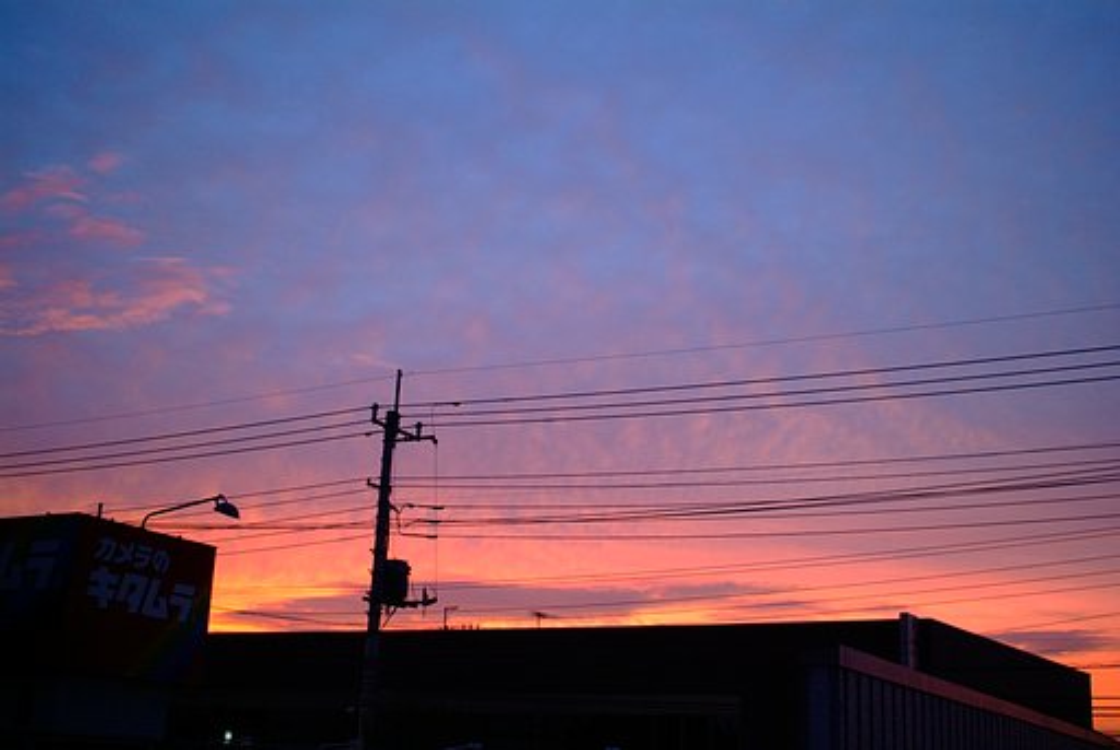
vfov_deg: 32.0
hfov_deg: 46.3
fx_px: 1309
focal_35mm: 42
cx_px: 560
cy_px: 375
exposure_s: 1/60
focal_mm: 28
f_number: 3.3
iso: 800
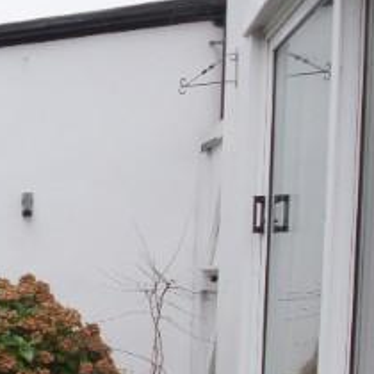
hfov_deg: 19.2
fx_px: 758
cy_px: 331
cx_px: -335
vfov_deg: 26.8
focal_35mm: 62
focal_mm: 10
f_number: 6.3
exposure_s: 1/60
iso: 400
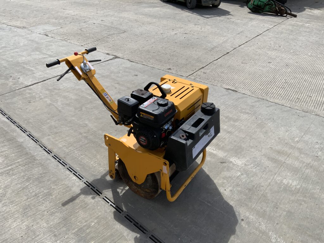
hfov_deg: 61.7
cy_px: 122
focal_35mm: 29
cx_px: 162
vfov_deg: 48.2
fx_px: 271
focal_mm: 3
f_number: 1.8
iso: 16
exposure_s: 1/1786
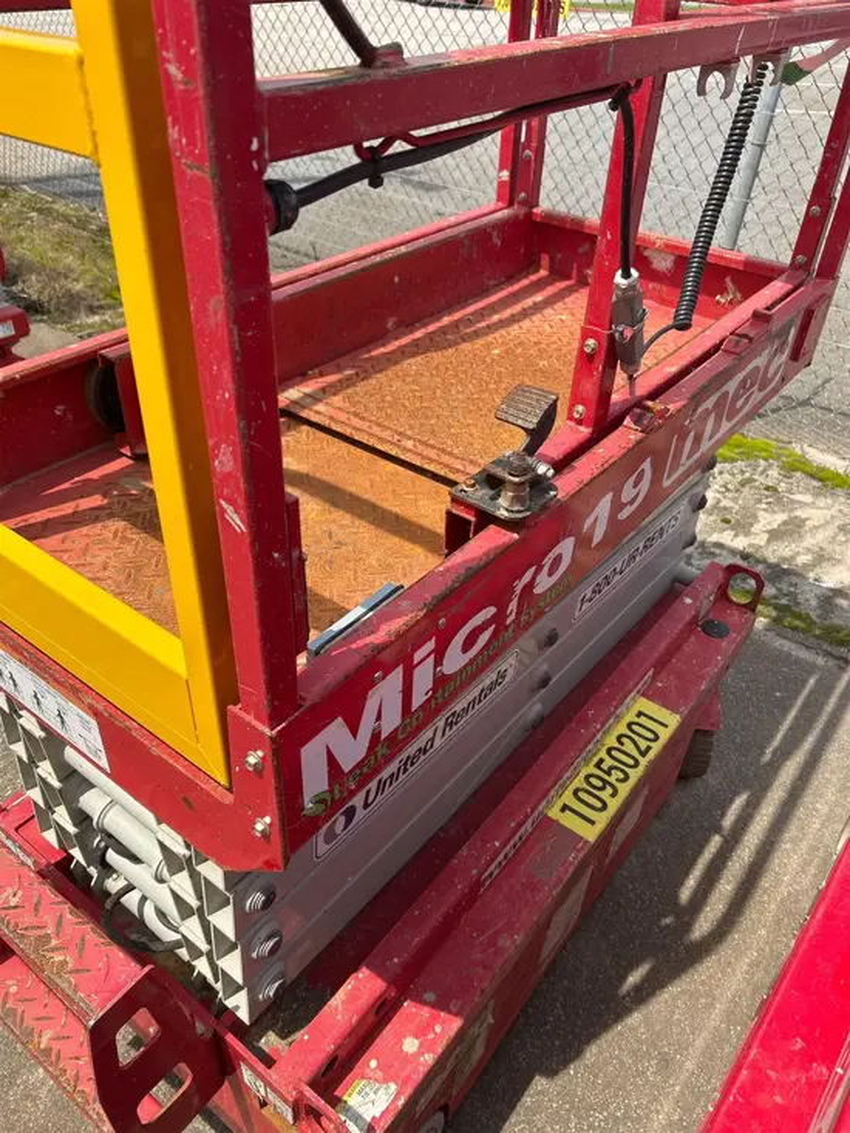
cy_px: 566
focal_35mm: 26
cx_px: 425
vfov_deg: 67.3
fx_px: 851
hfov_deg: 53.1
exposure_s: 1/2404
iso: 50
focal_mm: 5.7
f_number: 1.5
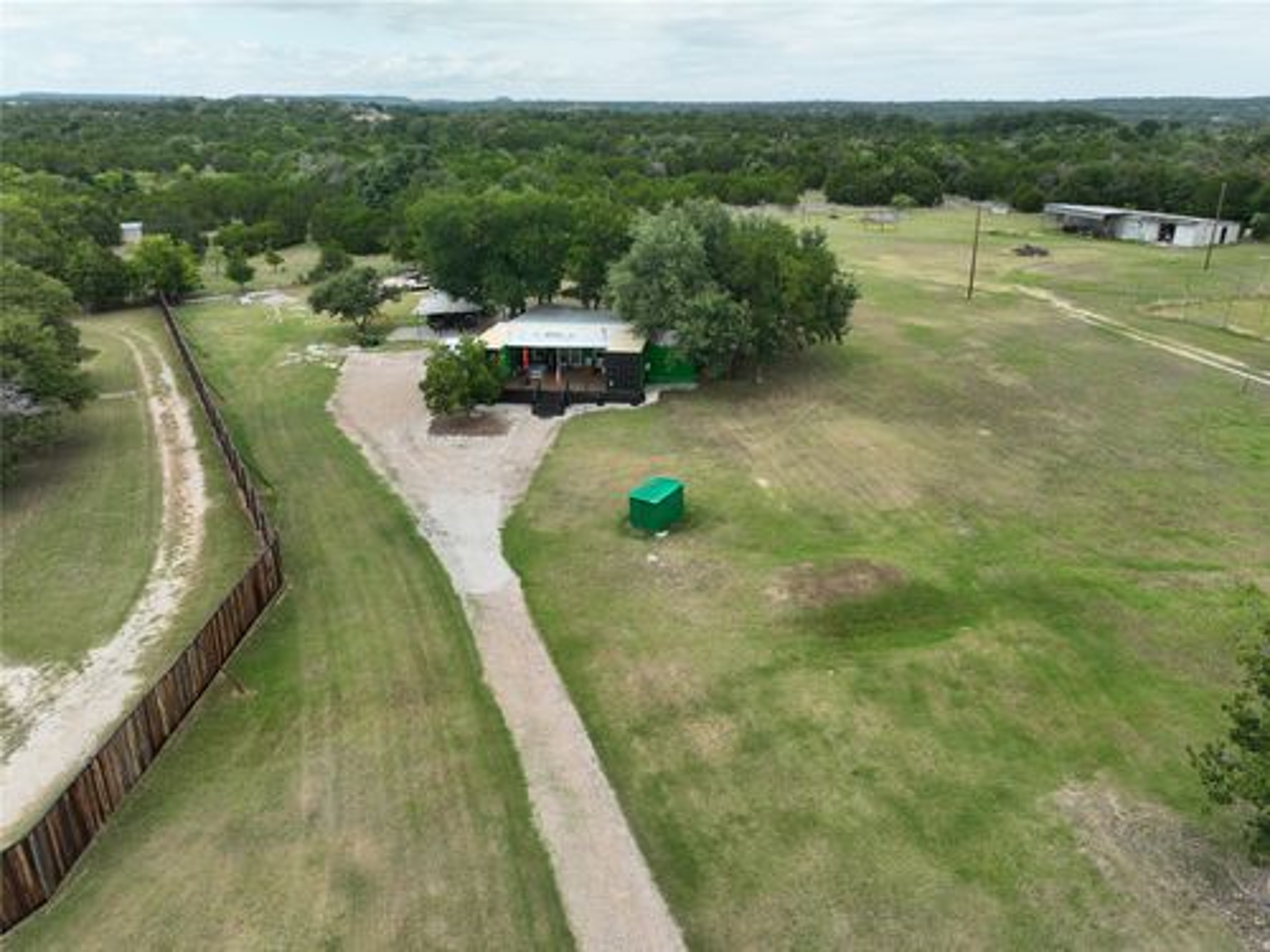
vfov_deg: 56.8
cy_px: 476
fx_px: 881
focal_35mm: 24
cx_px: 635
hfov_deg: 71.6
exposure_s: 1/1000
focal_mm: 12.29
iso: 120
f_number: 2.8
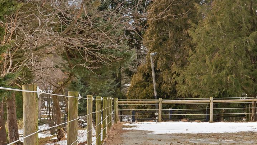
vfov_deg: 10.6
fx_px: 777
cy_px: 129
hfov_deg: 17.9
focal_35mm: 114
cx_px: -47
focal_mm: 38
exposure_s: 1/200
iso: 250
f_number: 7.1
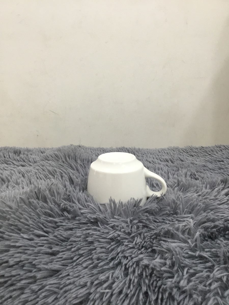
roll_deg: +0.7
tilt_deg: -14.6
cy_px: 152
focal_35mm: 31
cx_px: 114
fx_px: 273
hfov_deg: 45.4
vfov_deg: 58.4
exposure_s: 1/33
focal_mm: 3.3
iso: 100
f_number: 2.4
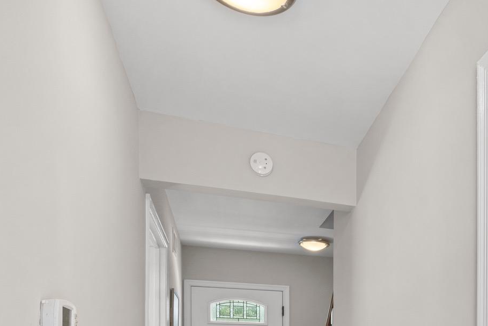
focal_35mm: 36
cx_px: 423
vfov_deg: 32.5
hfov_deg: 48.5
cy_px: 357
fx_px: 488
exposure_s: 1/4
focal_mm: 16
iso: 1000
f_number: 8
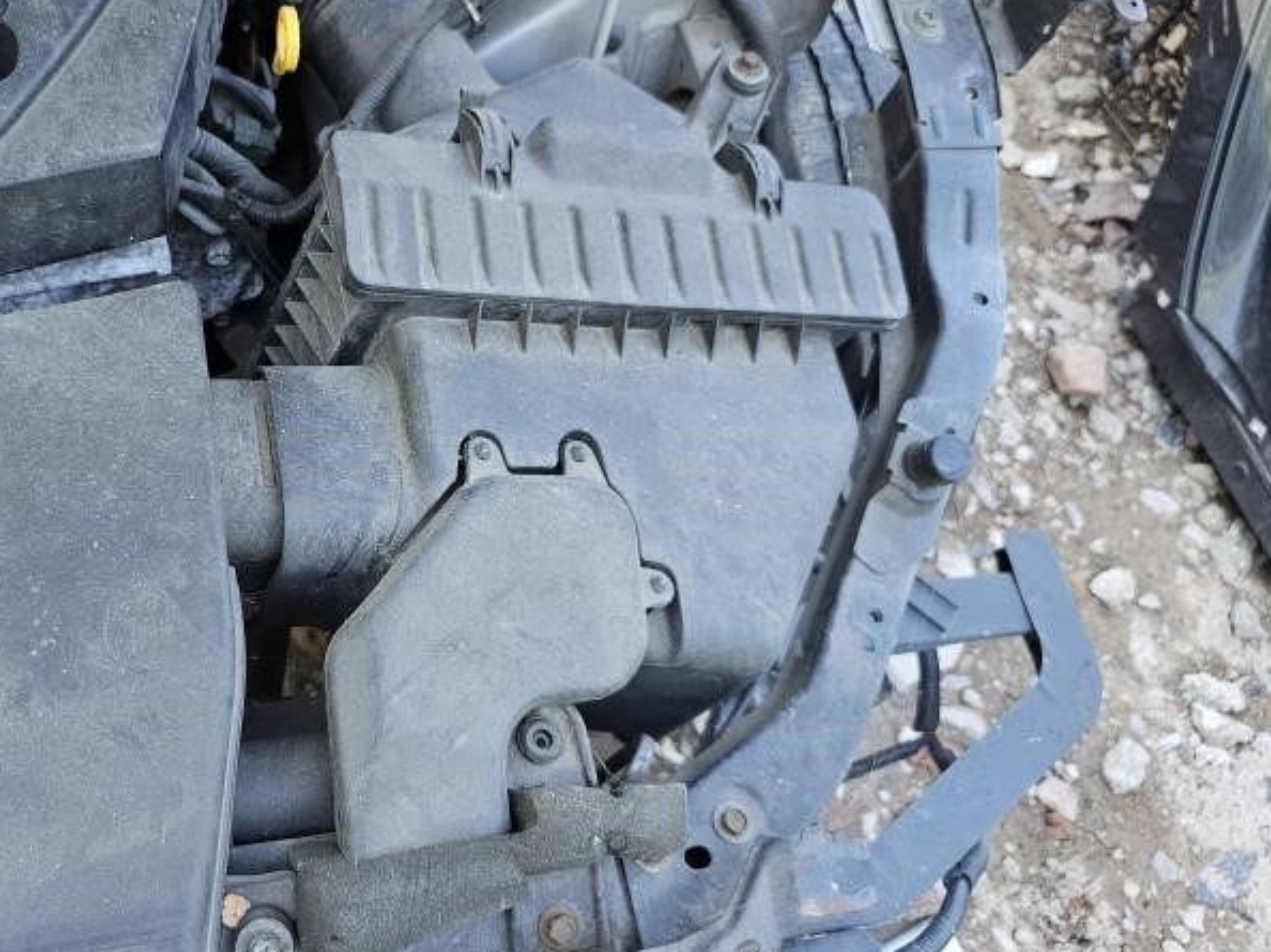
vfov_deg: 45.4
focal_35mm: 31
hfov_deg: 57.1
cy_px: 443
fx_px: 1138
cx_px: 422
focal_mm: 6.3
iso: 400
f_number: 1.7
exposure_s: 1/359
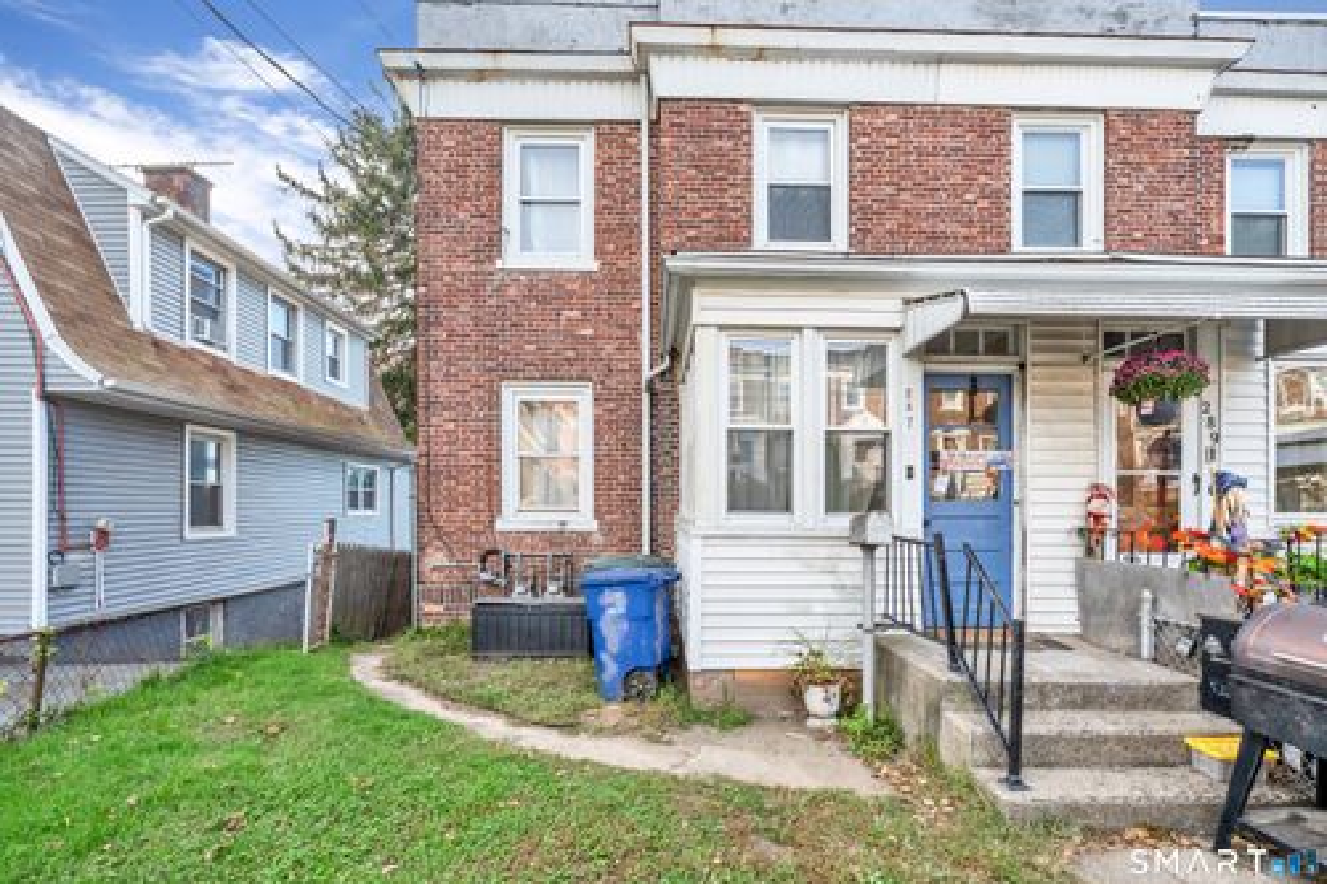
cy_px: 442
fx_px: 590
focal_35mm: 16
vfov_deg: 73.7
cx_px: 664
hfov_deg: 96.8
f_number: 4
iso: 250
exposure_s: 1/400
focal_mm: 16
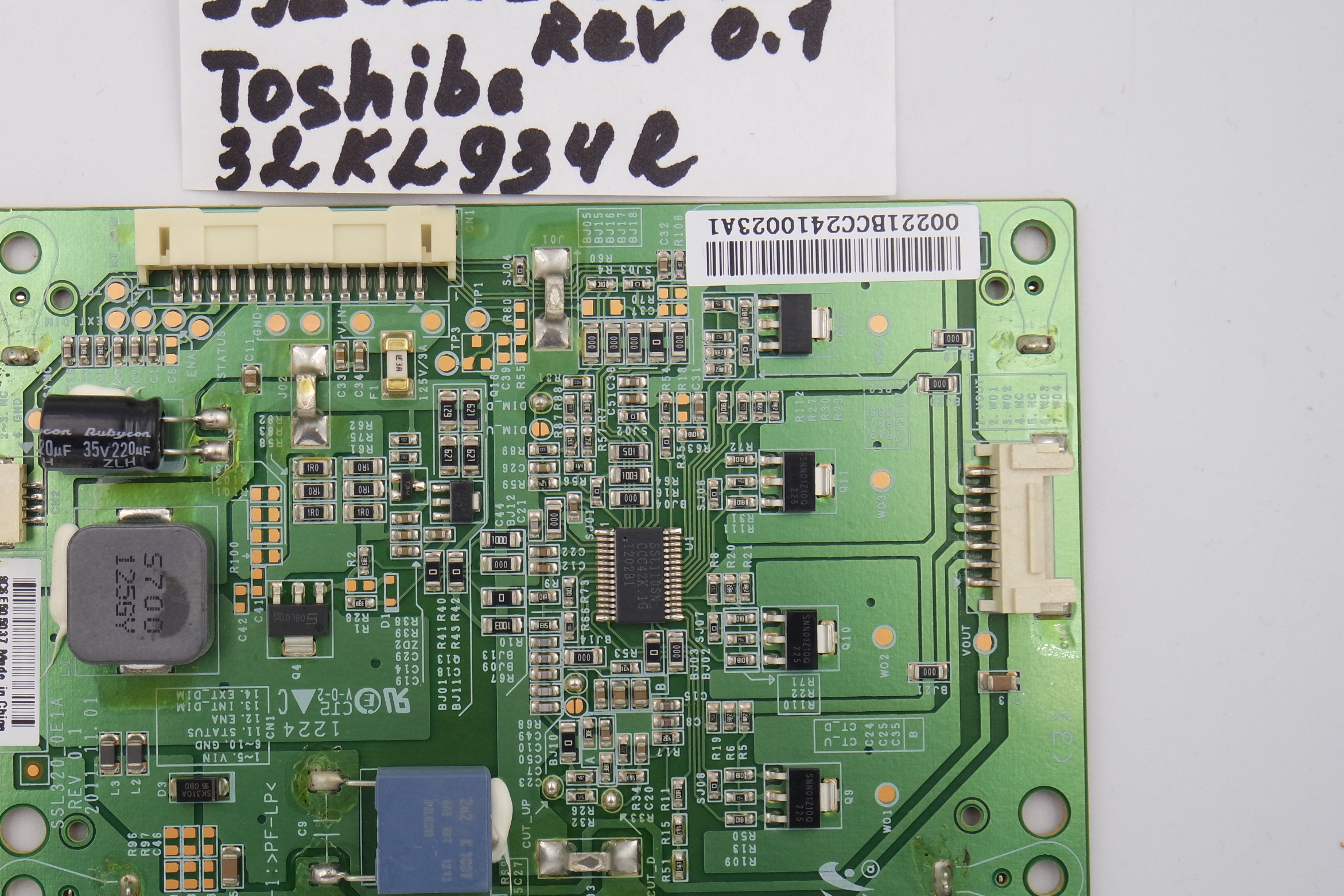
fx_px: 2277
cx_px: 534
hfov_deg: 32.8
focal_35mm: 61
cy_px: 417
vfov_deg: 22.3
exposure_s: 1/125
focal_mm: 18
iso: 160
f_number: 4.5
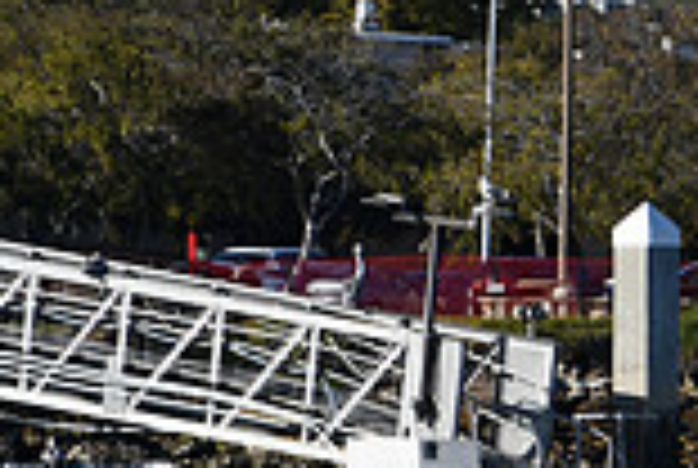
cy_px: 506
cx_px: 1256
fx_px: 14142
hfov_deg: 2.8
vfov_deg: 1.9
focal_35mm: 728
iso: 125
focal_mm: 130
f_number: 8
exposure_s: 1/500
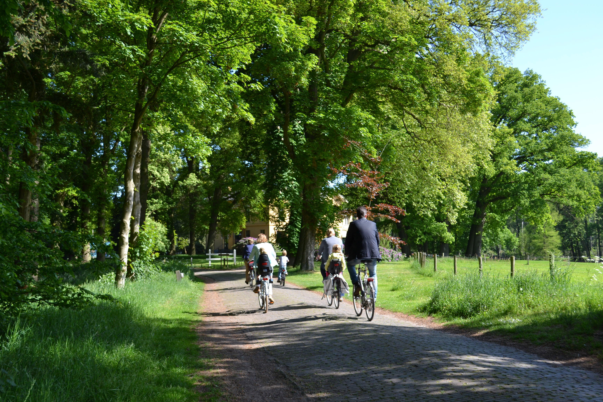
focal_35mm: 39
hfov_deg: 49.6
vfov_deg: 34.2
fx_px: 653
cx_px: 302
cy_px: 201
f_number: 6.3
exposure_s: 1/160
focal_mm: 26
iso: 100
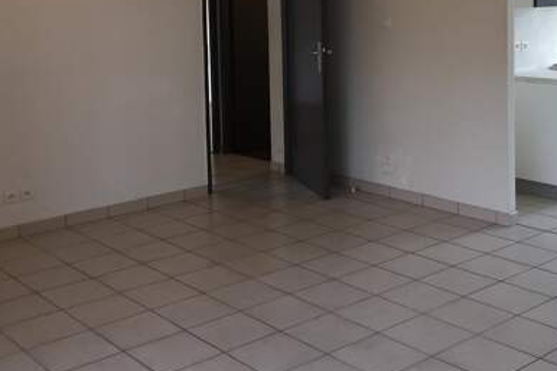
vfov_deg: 26.3
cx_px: 299
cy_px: 52
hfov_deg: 39.6
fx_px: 773
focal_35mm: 50
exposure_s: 1/33
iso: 40
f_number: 2.2
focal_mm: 4.15
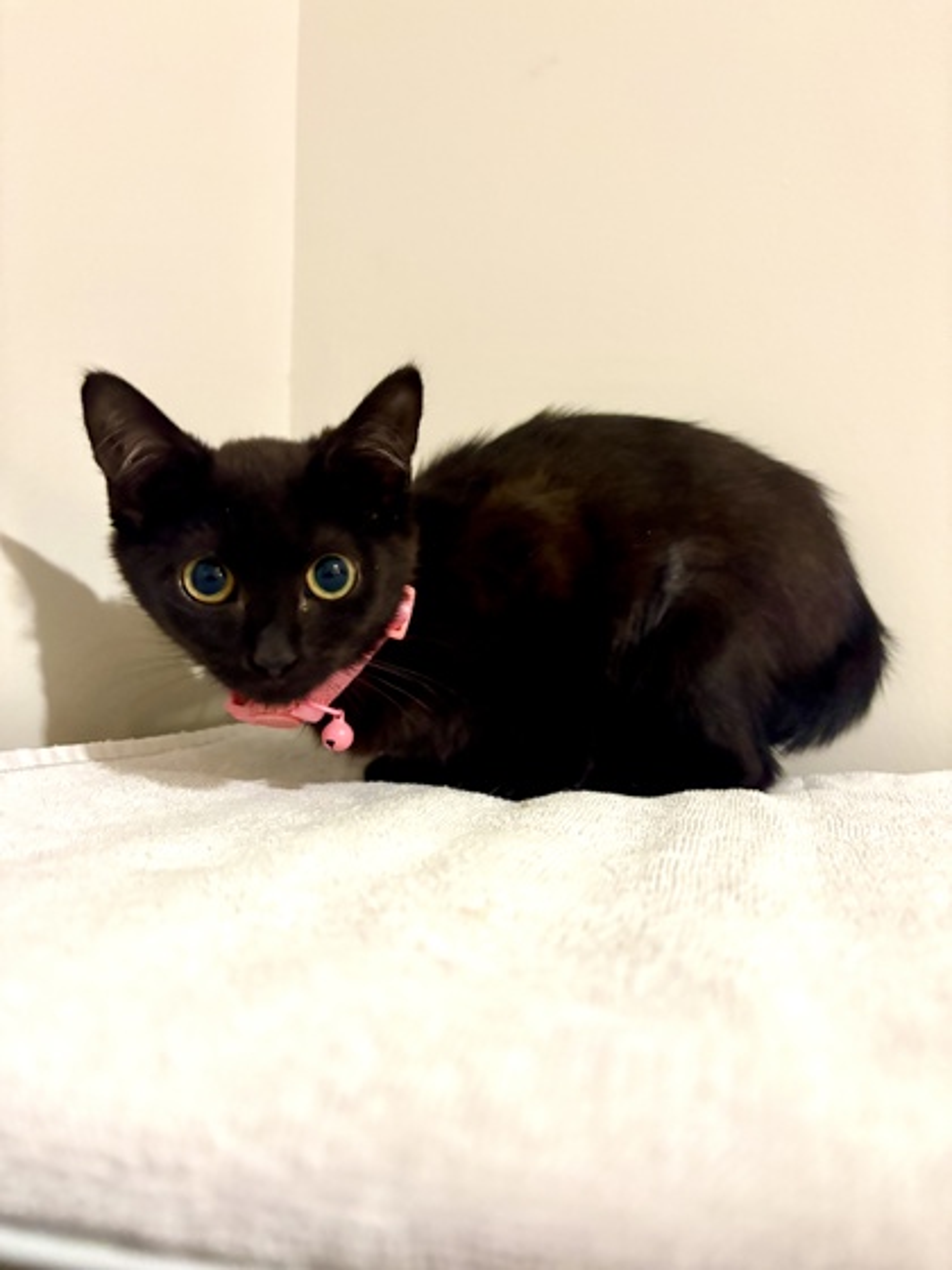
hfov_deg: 53.1
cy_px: 635
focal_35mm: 26
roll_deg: -1.8
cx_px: 476
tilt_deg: +3.1
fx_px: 953
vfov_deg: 67.3
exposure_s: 1/60
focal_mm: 5.96
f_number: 1.6
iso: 500
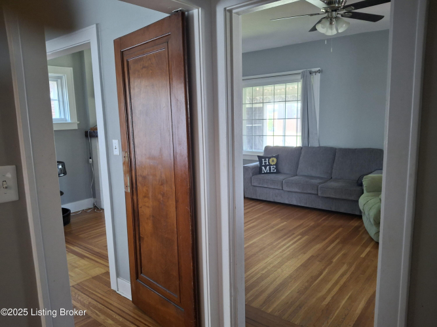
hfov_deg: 69.4
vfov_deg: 54.9
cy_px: 164
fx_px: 316
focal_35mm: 25
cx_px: 218
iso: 250
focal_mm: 4.69
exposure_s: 1/100
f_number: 1.8
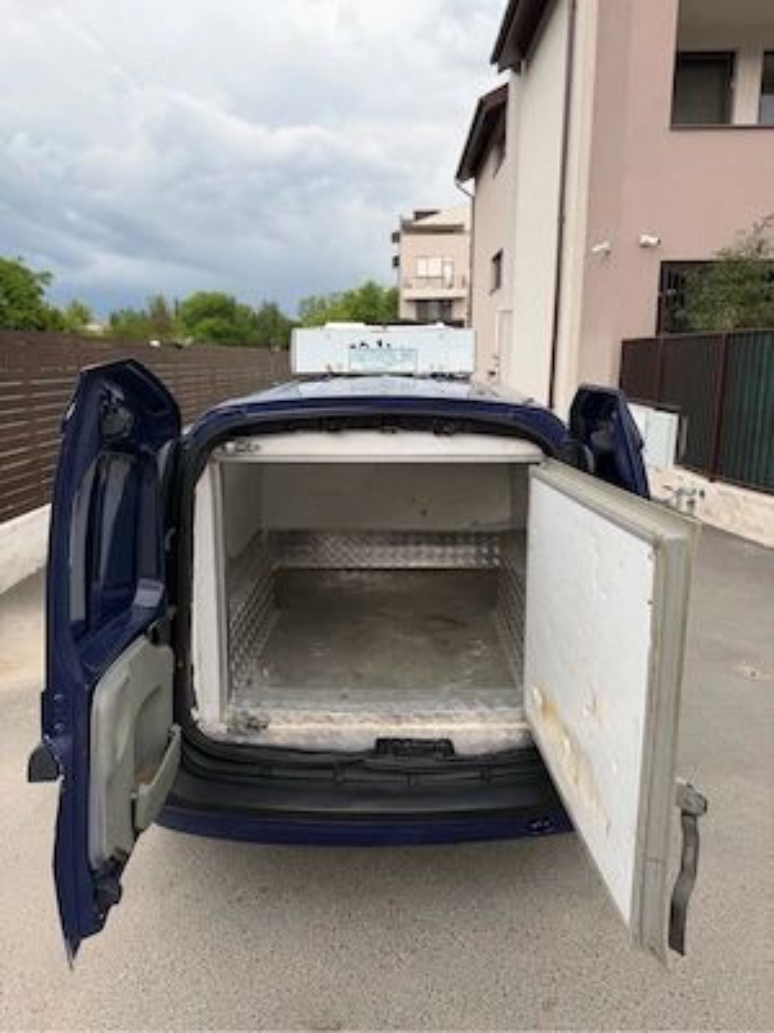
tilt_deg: -12.5
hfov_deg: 56.8
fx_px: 716
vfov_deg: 71.6
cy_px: 516
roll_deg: +0.1
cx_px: 387
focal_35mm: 24
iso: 80
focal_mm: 6.76
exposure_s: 1/813
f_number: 1.78
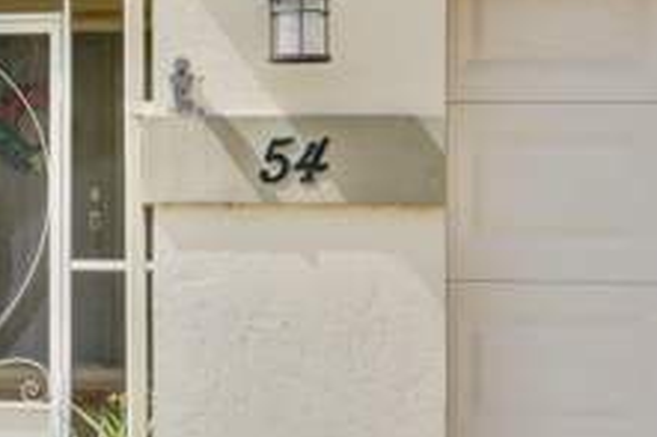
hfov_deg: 25.3
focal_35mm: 76
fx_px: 1386
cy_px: 153
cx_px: -9
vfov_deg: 17.9
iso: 800
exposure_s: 1/1250
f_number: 9
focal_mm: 35
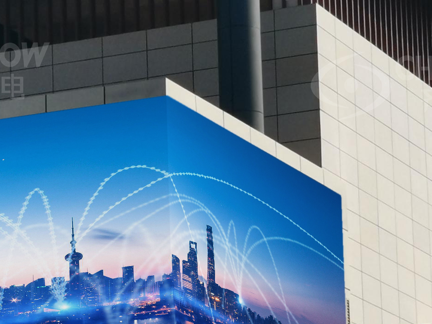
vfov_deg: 7.2
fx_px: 2583
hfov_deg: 9.5
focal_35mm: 207
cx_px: -13
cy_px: 316
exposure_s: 1/5000
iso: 50
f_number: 1.8
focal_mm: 5.58
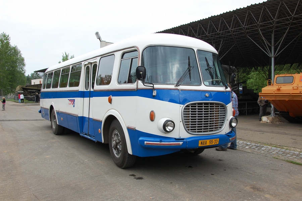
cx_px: 151
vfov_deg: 41.6
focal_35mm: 32
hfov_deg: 59.5
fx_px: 264
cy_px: 100
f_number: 10
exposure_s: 1/250
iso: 400
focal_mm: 21
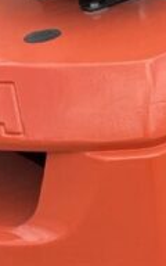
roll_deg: +3.5
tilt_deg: -10.4
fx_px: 832
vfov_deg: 17.2
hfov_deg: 10.6
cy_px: -62
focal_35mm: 115
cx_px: 317
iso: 64
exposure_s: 1/1799
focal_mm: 5.96
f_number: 1.6
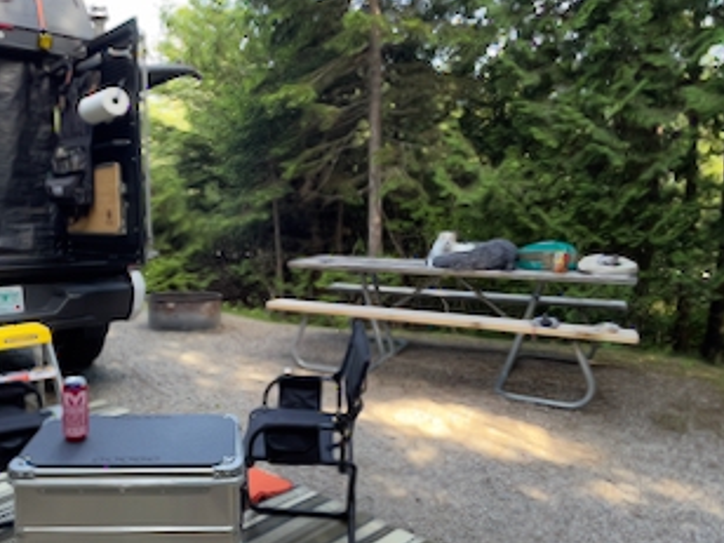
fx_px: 565
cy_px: 287
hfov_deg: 63.6
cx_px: 240
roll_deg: +0.1
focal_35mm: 27
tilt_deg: -7.9
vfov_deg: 51.3
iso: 125
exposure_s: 1/99
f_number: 2.4
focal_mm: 1.54
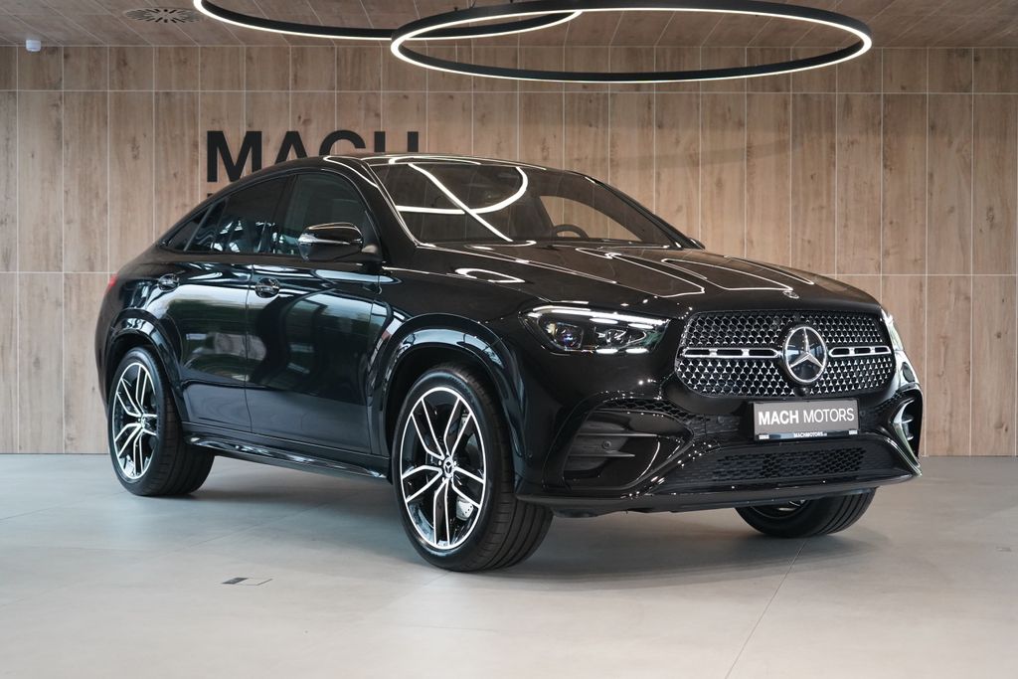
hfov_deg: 35.6
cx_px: 509
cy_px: 340
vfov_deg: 24.2
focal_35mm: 56
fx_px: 1584
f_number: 5
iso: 5000
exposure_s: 1/160
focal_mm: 56
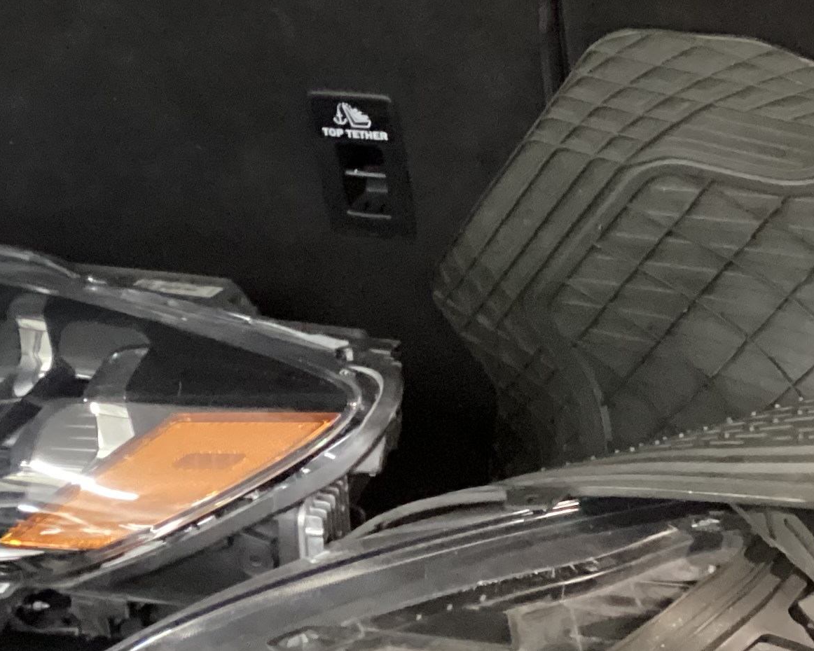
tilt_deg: -29.1
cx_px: 88
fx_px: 2048
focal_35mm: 85
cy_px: 384
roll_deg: +5.9
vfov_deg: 18.1
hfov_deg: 22.0
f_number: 2.4
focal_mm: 3.3
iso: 800
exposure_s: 1/17
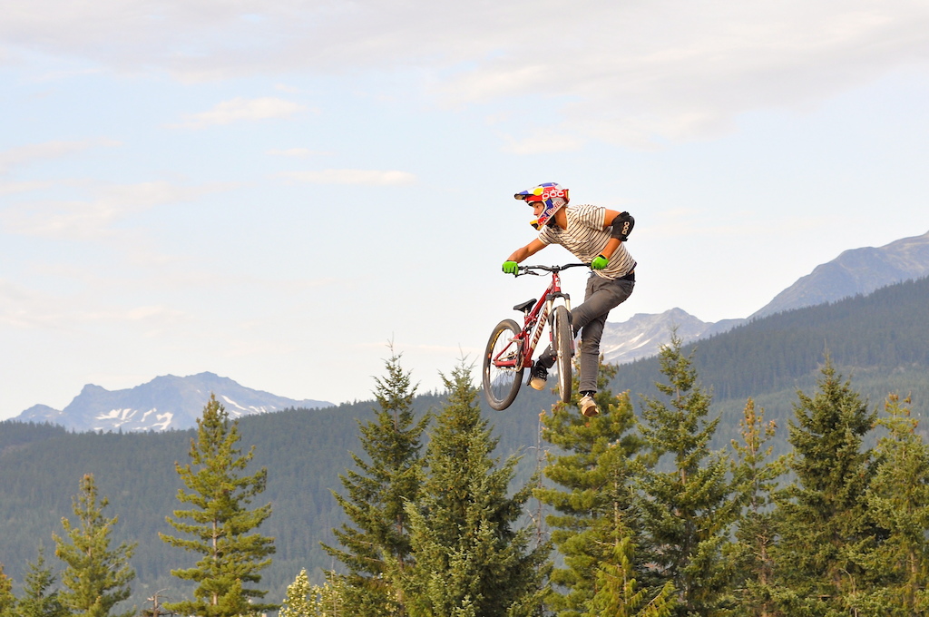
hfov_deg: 27.0
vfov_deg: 18.1
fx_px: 1933
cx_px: 464
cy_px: 308
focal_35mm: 75
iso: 500
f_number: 5
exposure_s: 1/640
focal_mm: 50
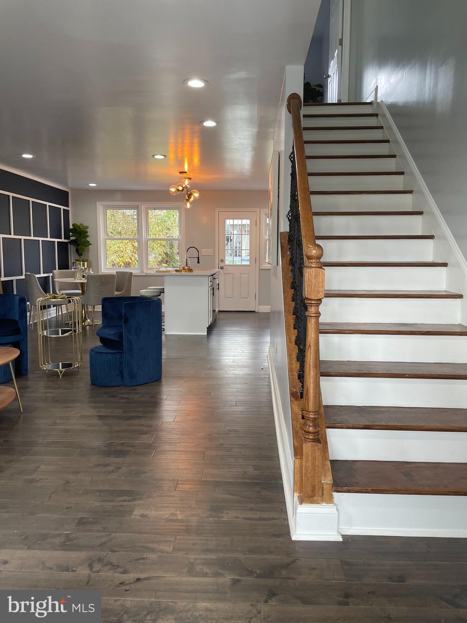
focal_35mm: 26
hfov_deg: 53.1
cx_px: 234
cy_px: 312
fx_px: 468
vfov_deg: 67.3
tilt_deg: -6.8
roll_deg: +0.0
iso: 80
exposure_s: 1/120
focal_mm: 4.2
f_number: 1.6
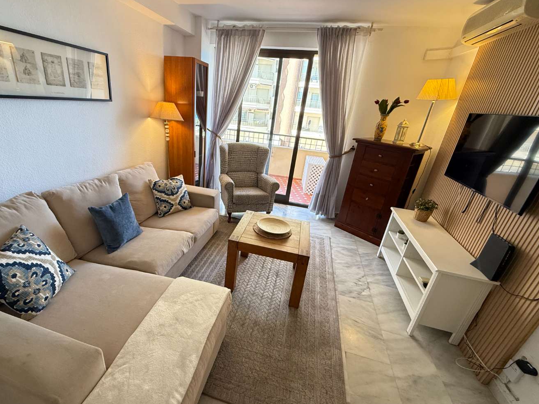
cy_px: 207
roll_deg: -5.4
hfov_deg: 94.2
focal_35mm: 16
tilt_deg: -22.8
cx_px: 242
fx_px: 249
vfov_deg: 78.1
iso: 250
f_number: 2.2
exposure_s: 1/99
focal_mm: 2.22
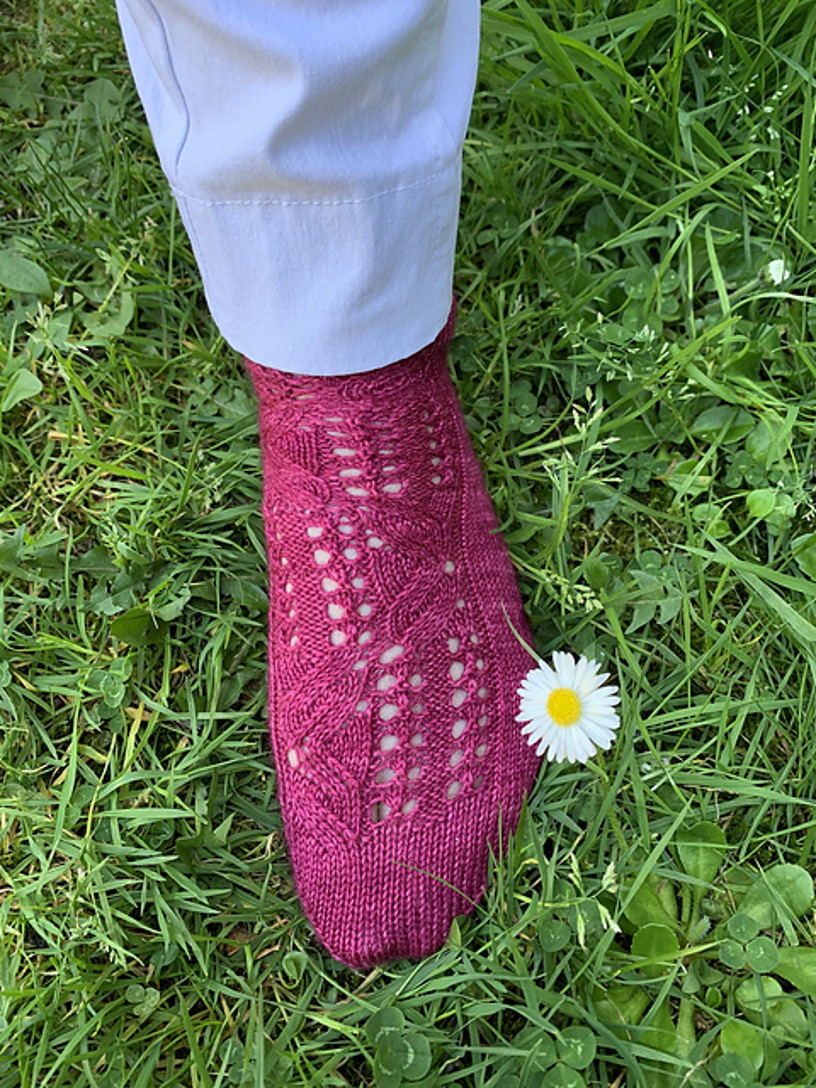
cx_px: 408
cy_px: 544
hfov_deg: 53.1
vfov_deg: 67.3
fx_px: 817
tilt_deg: -65.4
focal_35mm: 26
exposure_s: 1/121
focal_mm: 4.25
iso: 100
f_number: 1.8
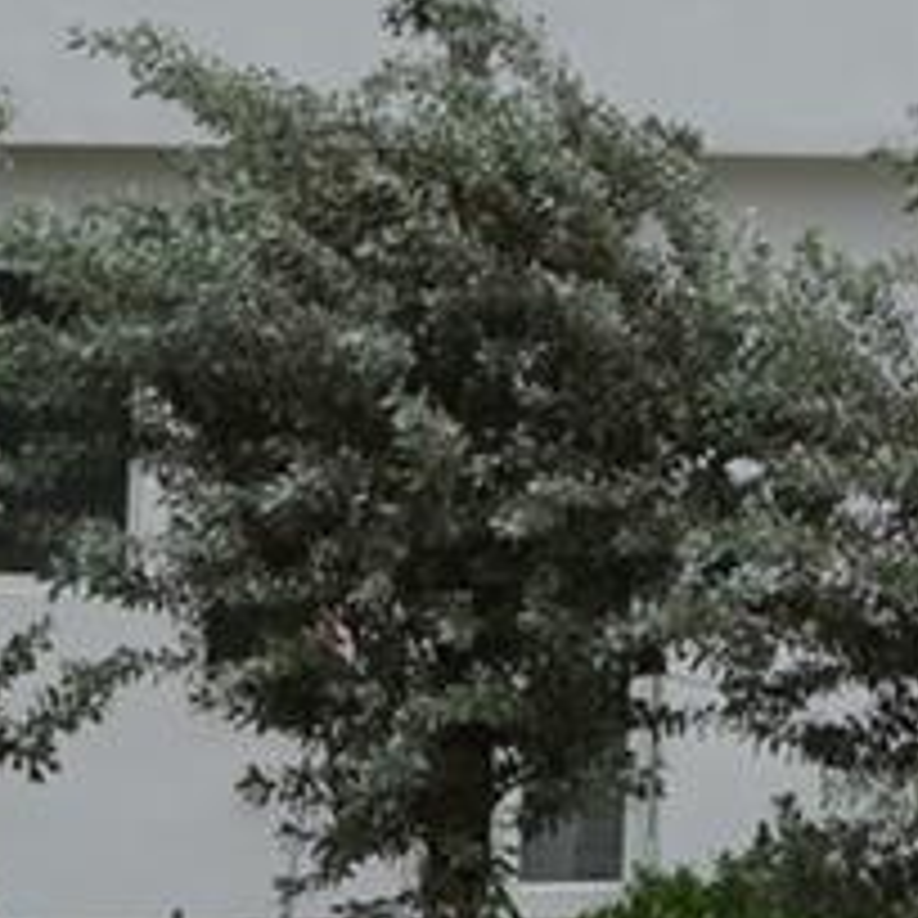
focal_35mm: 239
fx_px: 7171
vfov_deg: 7.2
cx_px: 1166
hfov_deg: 7.3
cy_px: -470
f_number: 9
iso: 100
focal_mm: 24
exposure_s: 1/320
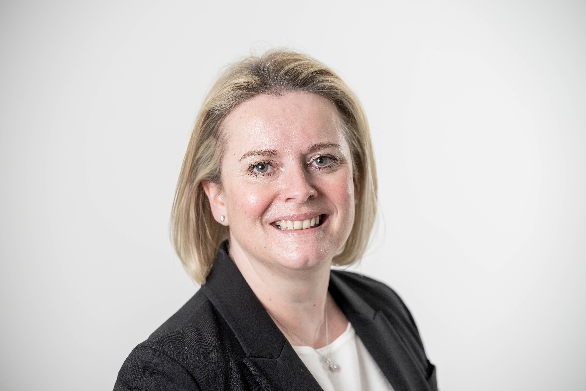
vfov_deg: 9.5
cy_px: 196
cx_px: 293
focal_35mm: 145
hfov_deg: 14.2
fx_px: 2360
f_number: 4
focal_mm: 145
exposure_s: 1/200
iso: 100
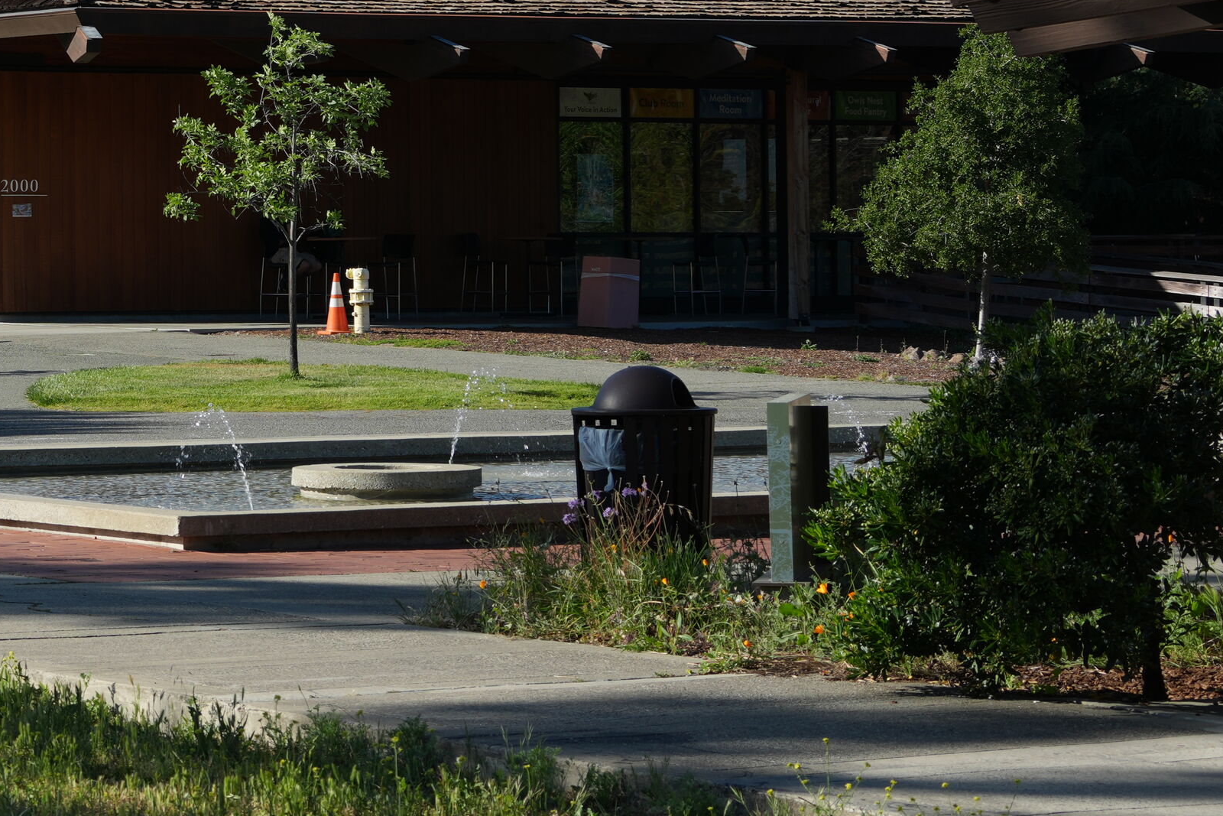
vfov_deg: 10.1
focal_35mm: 135
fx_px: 4586
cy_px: 15
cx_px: -107
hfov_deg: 14.8
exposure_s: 1/200
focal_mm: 50
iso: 100
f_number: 8
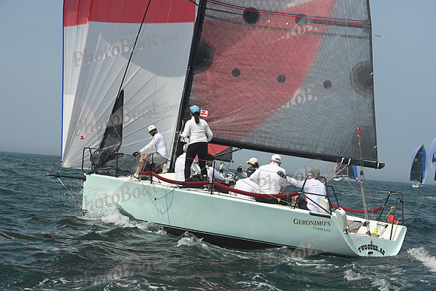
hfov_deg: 28.8
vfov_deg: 19.5
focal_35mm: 70
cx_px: 218
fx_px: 848
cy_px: 146
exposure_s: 1/1250
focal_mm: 70
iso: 320
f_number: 9
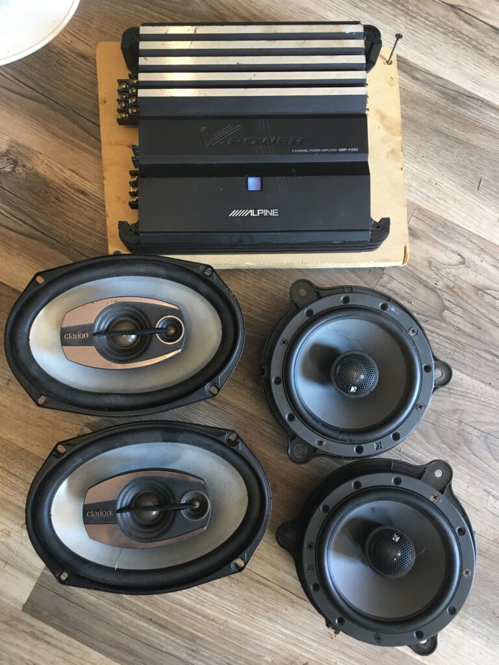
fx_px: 557
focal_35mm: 29
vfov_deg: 61.7
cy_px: 332
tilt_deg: -84.8
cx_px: 250
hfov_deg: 48.2
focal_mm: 4.15
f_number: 2.2
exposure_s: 1/15
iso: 50
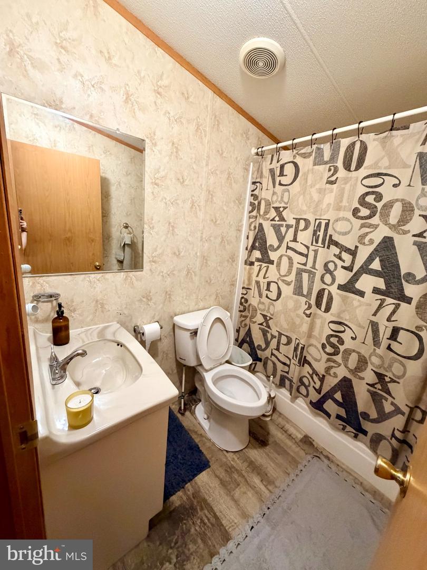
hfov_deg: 85.7
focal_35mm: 14
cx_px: 214
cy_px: 285
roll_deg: -5.4
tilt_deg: -14.4
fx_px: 230
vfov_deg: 102.1
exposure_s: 1/60
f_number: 2.2
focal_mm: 2.22
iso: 640
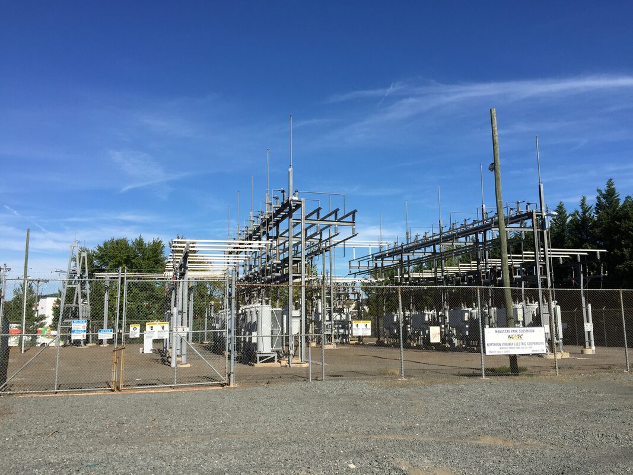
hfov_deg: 61.7
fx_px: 530
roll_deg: -1.1
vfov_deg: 48.2
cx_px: 316
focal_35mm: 29
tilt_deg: +7.2
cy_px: 238
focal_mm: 4.15
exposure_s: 1/2198
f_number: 2.2
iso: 32
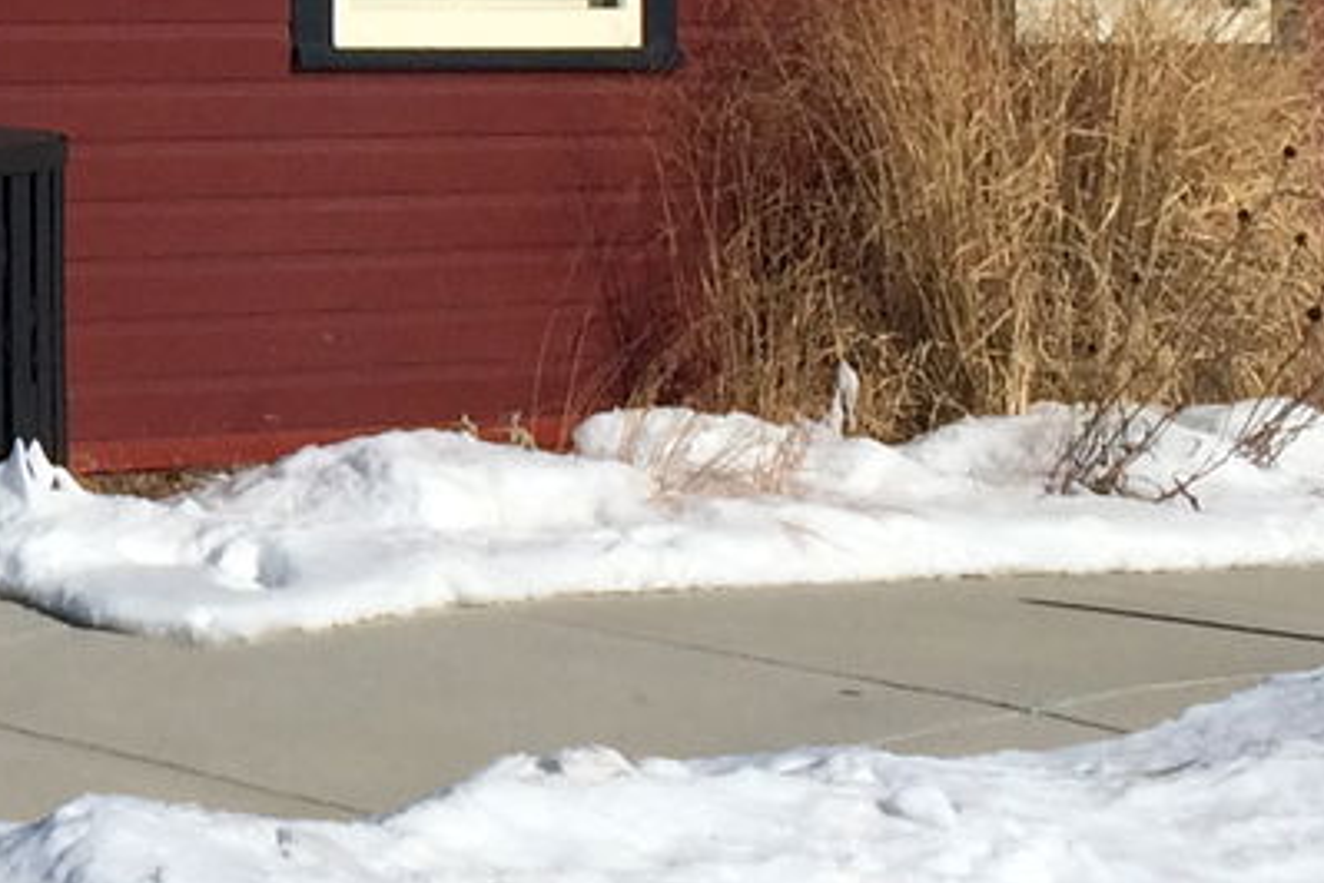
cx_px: -627
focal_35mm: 150
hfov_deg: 13.0
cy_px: -568
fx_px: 5516
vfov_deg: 8.9
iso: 40
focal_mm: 4.12
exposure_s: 1/5882
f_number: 2.2
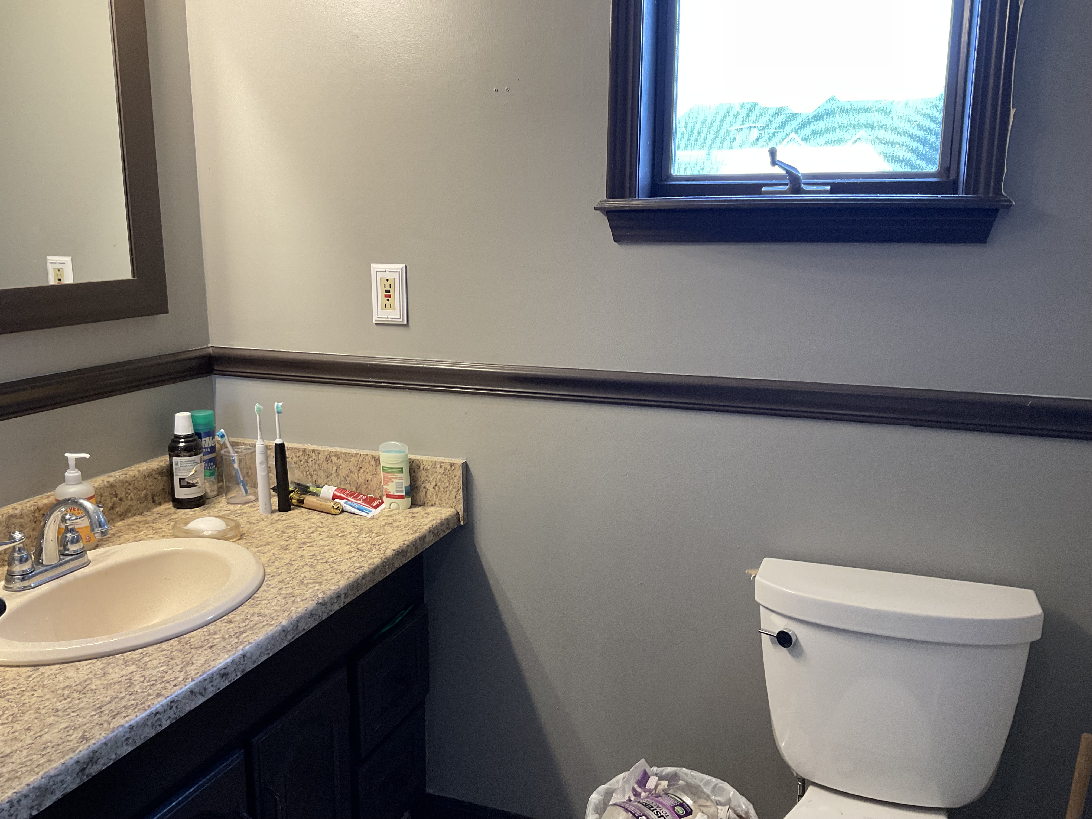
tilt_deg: -12.5
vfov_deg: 48.2
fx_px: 915
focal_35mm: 29
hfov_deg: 61.7
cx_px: 546
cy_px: 410
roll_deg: -0.1
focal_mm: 3
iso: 80
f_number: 1.8
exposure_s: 1/60
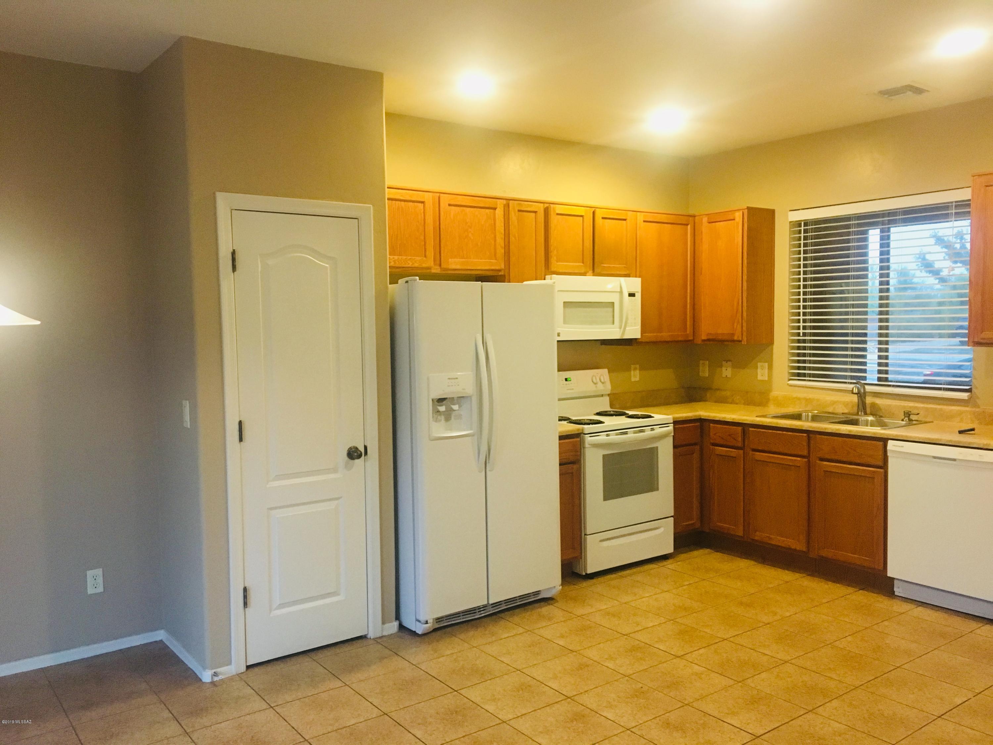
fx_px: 832
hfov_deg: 61.7
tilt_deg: -3.7
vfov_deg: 48.2
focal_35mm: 29
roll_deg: +0.6
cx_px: 496
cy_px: 372
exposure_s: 1/30
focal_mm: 4.15
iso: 200
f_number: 2.2
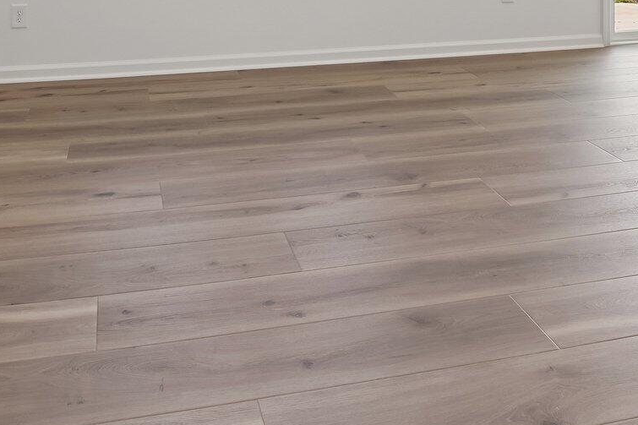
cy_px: -128
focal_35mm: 38
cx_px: 254
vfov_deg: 28.6
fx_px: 673
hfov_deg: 50.4
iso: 200
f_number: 9
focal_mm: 14
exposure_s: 1/30
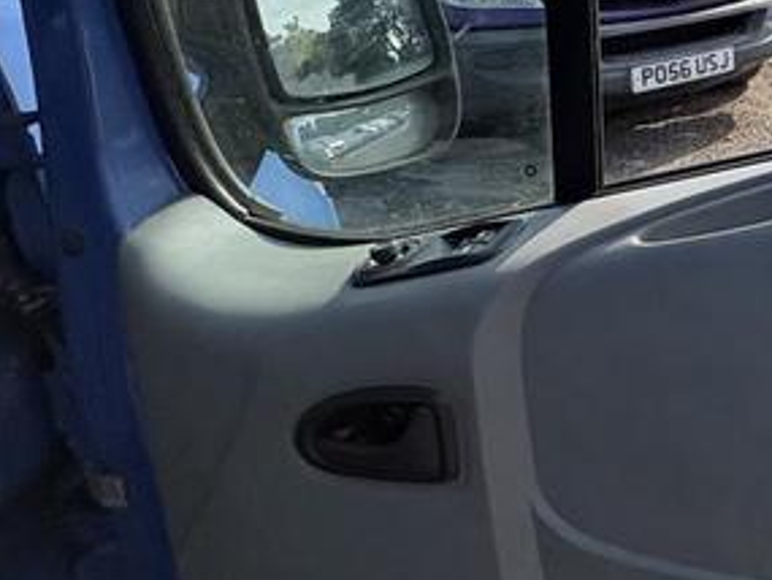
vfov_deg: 31.6
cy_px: 73
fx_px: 982
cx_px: 1037
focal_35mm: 44
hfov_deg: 31.5
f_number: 2.2
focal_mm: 2.22
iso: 50
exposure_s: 1/910
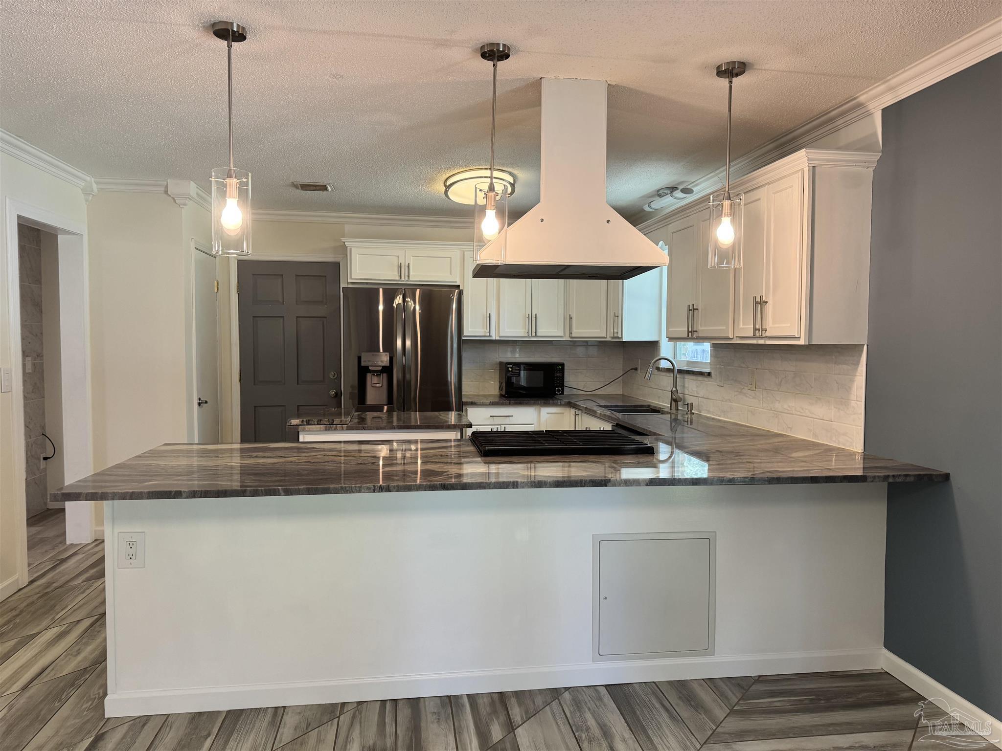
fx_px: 695
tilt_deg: -4.4
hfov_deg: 71.6
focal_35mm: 24
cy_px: 376
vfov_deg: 56.8
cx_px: 501
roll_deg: +0.0
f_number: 1.78
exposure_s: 1/120
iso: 160
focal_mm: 6.76
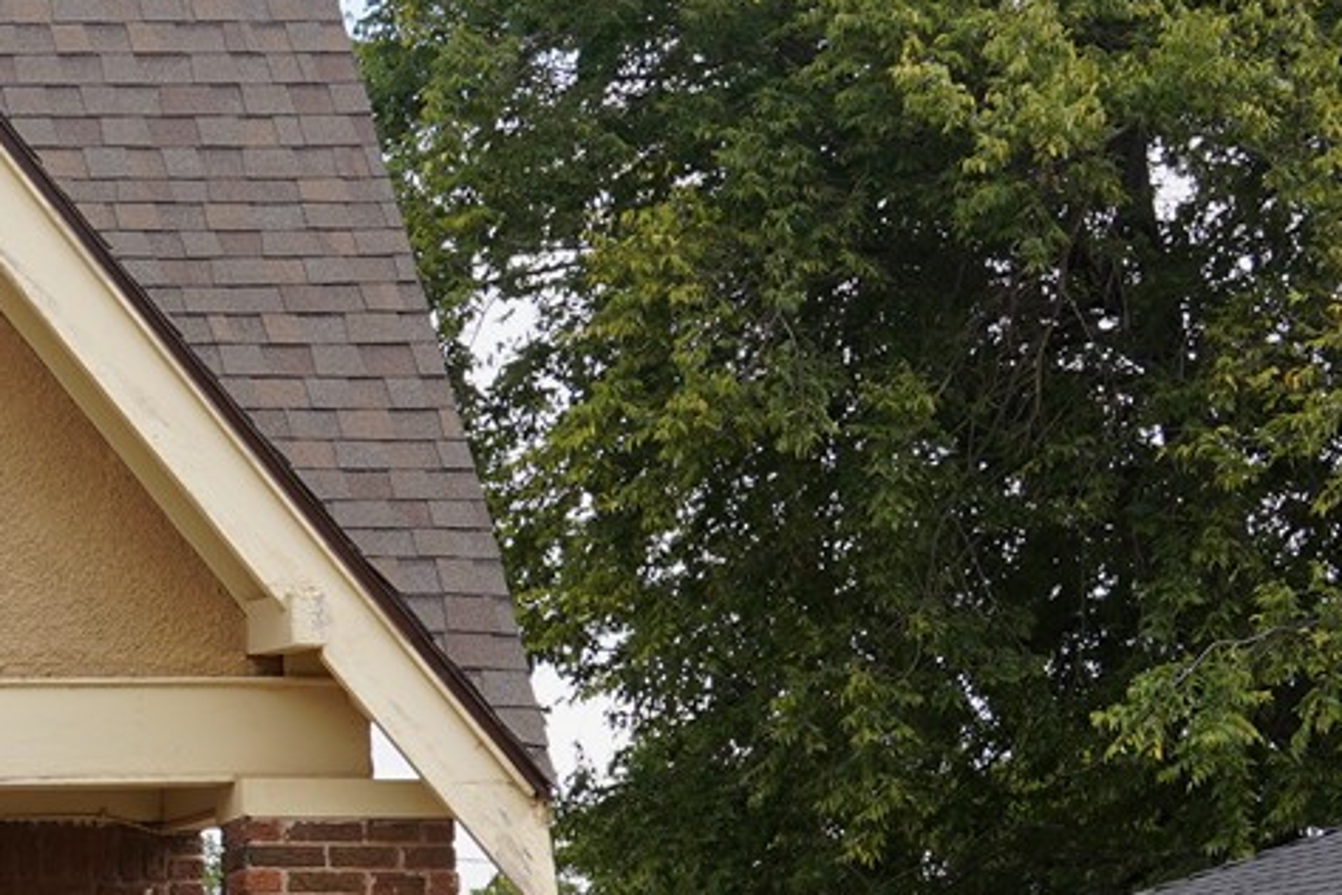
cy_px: 994
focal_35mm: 135
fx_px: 5032
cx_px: -1438
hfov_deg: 13.0
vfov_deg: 10.0
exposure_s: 1/100
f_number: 8
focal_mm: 32
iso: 100
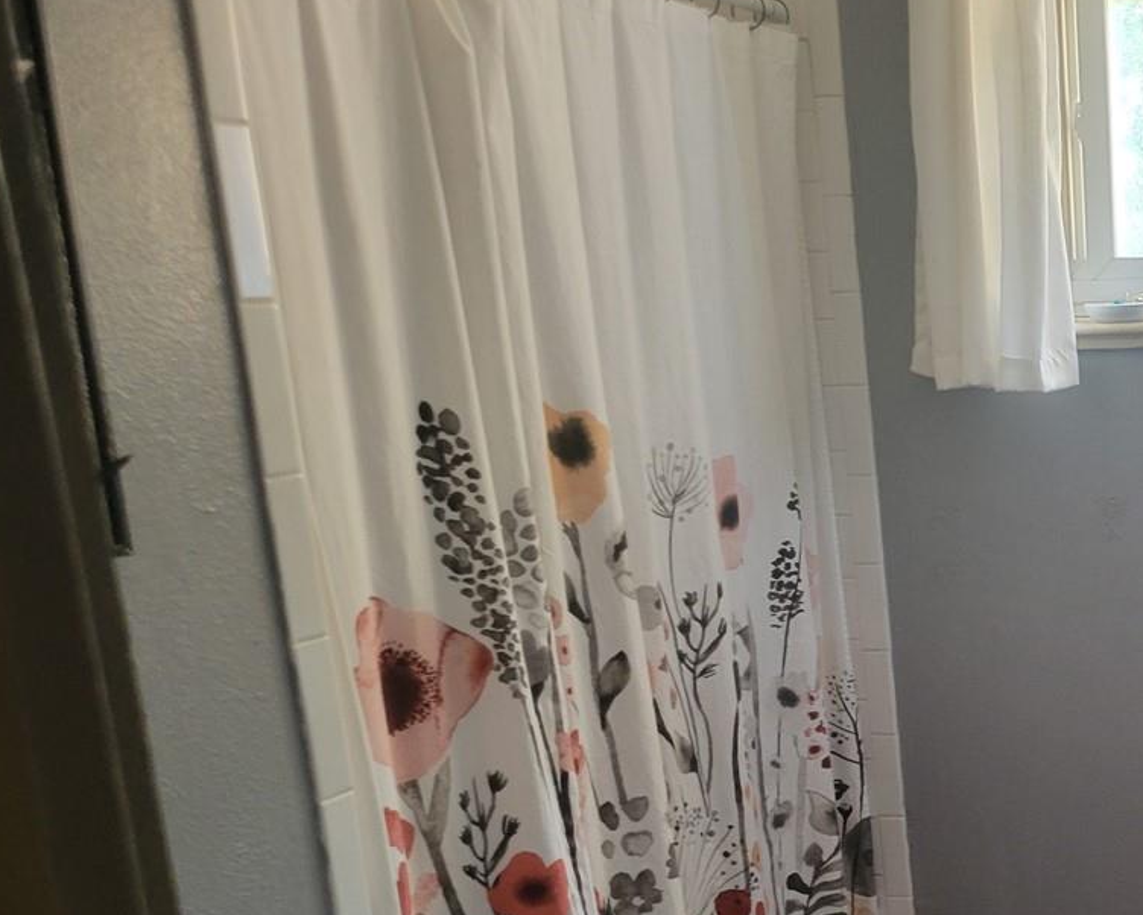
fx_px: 1827
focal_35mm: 54
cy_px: 749
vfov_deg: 27.5
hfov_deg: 31.5
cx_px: 1199
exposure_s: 1/40
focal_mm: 5.4
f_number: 1.8
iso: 250
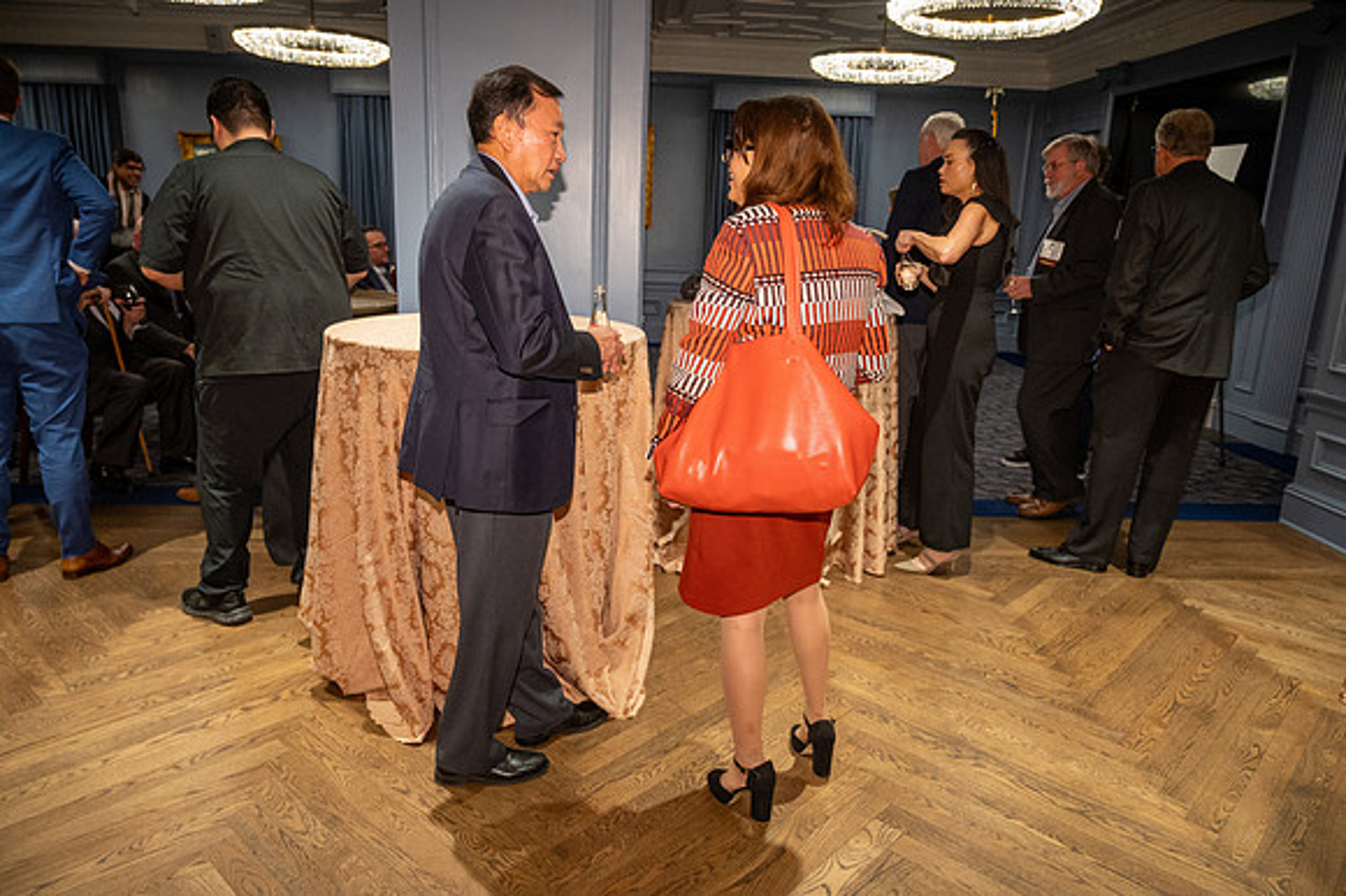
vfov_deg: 51.2
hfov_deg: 71.5
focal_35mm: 25
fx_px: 934
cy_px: 448
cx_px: 673
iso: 2500
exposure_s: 1/250
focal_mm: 25
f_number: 4
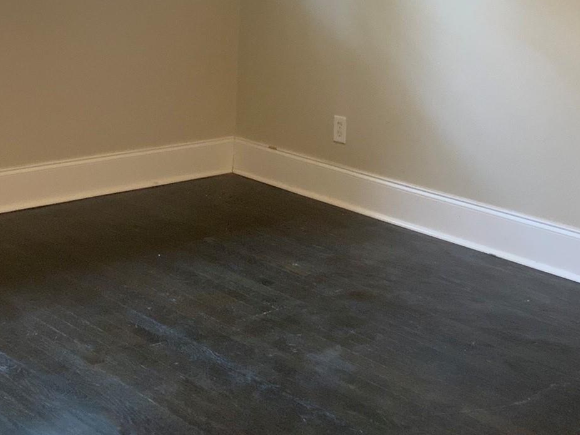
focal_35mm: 64
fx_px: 1072
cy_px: 85
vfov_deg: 22.6
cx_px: 266
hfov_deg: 30.3
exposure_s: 1/60
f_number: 1.8
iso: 200
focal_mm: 3
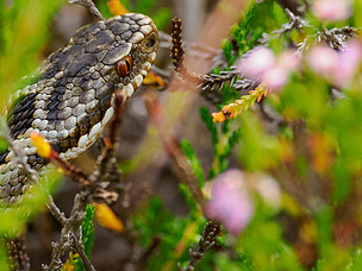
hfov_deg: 1.2
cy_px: 58
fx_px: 16847
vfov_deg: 0.9
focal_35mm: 1611
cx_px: 166
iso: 800
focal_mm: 300
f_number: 4
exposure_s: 1/1600
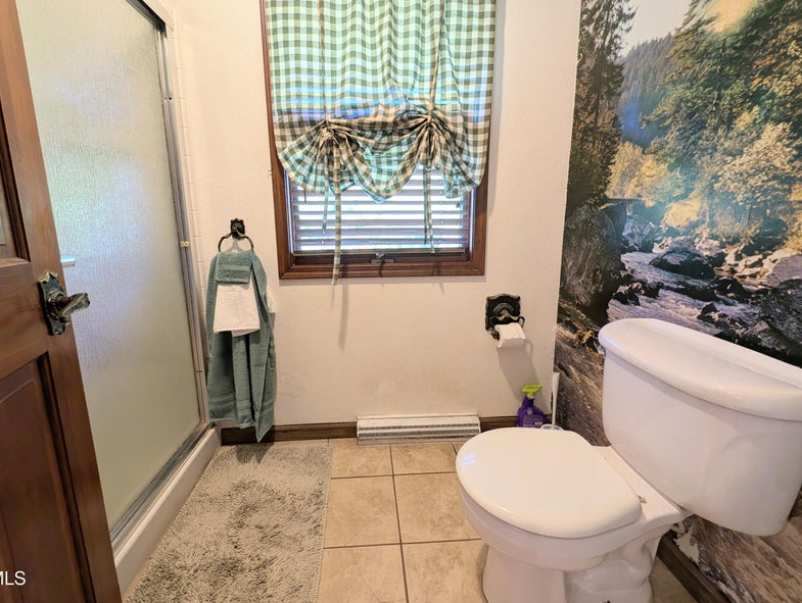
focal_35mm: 13
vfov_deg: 89.9
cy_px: 282
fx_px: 302
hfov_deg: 106.0
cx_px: 380
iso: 135
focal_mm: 2.23
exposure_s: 1/40
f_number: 1.95
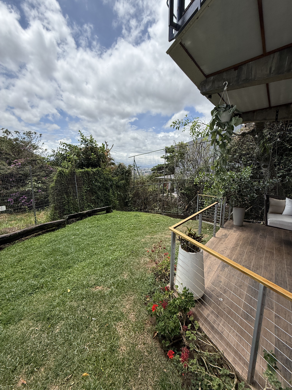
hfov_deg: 85.7
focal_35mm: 14
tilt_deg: -8.9
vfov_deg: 102.1
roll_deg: -1.0
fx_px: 157
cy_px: 195
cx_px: 146
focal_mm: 2.22
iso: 50
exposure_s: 1/2237
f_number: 2.2
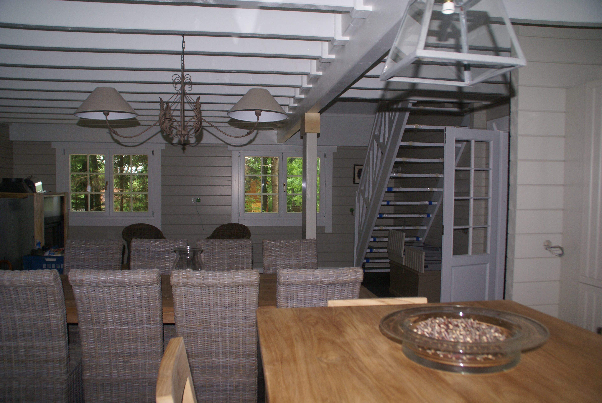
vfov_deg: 48.0
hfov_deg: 67.3
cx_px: 301
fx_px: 452
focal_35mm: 27
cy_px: 202
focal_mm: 18
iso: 400
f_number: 5.6
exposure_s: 1/60
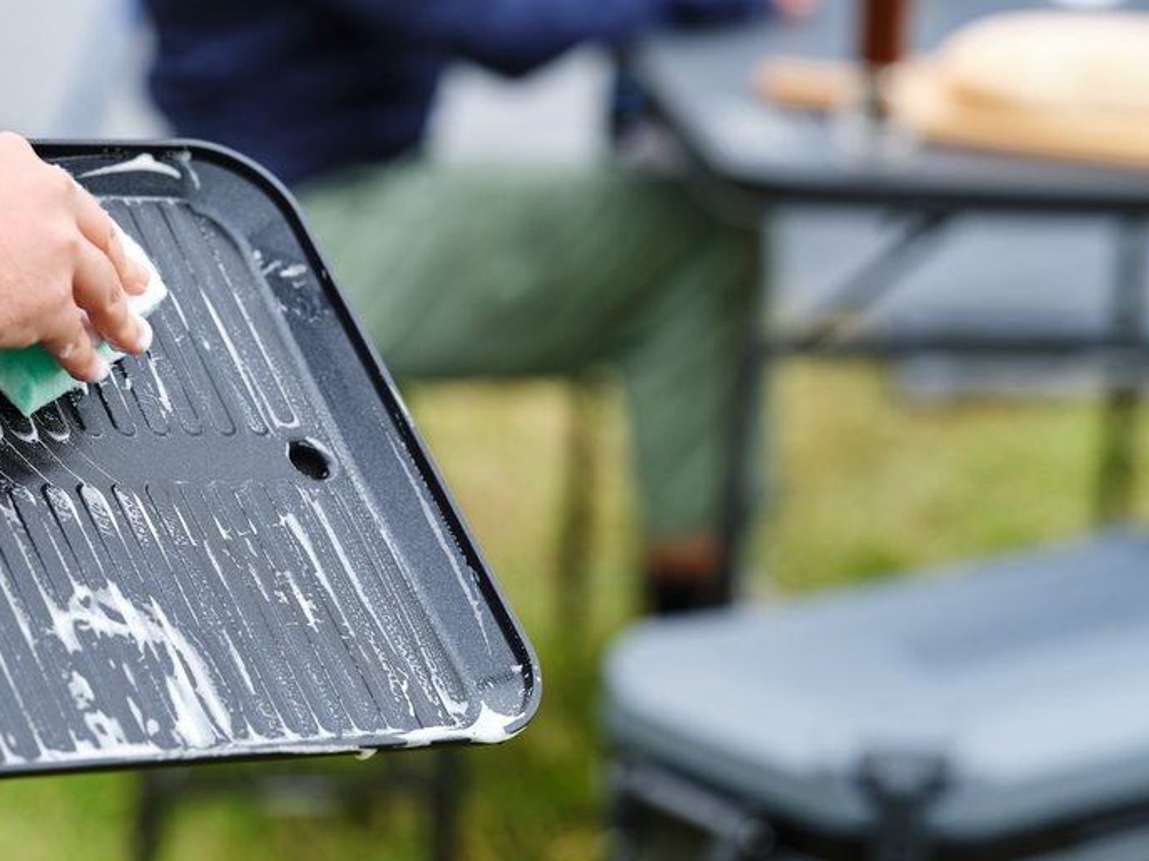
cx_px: 219
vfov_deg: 9.8
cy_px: 316
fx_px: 5044
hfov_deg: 12.9
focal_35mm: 152
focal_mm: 110
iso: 250
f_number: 3.2
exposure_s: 1/400
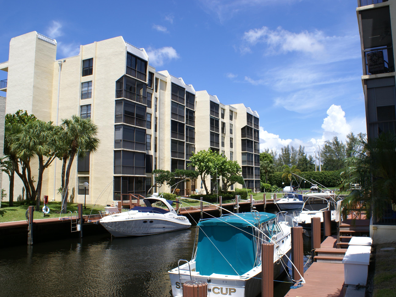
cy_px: 146
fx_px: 343
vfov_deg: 46.8
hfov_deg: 59.8
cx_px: 219
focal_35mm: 30
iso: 100
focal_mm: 18
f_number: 10
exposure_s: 1/200
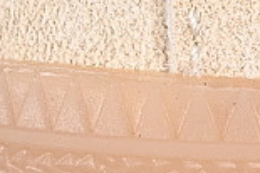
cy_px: -289
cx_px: 278
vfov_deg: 2.6
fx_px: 3766
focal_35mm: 522
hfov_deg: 3.9
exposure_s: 1/80
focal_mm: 50
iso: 160
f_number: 7.1
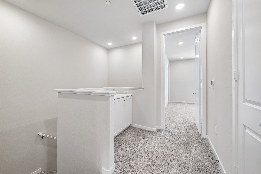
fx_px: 94
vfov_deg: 85.4
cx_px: 130
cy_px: 87
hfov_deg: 108.3
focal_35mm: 13
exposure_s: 1/13
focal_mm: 13
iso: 400
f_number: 9
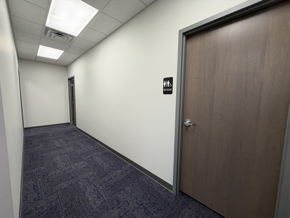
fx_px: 117
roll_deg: -0.6
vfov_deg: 85.7
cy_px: 109
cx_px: 145
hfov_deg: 102.1
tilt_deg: -4.0
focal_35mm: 14
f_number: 2.2
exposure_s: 1/120
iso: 100
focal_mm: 2.22
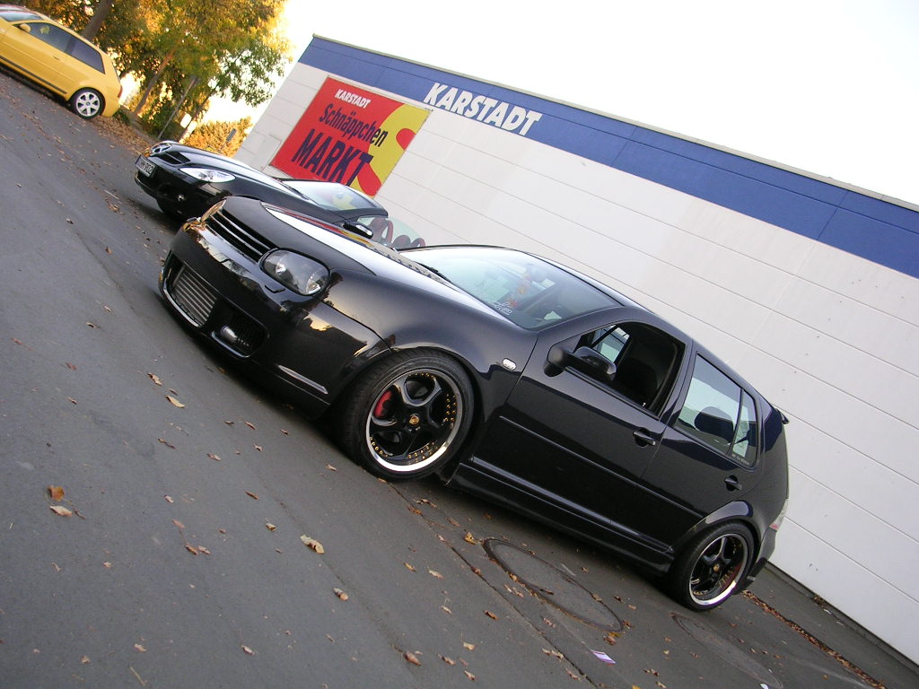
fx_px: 1009
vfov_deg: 37.7
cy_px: 344
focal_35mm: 38
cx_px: 460
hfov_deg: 49.0
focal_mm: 5.8
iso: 50
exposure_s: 1/53.3
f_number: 2.8
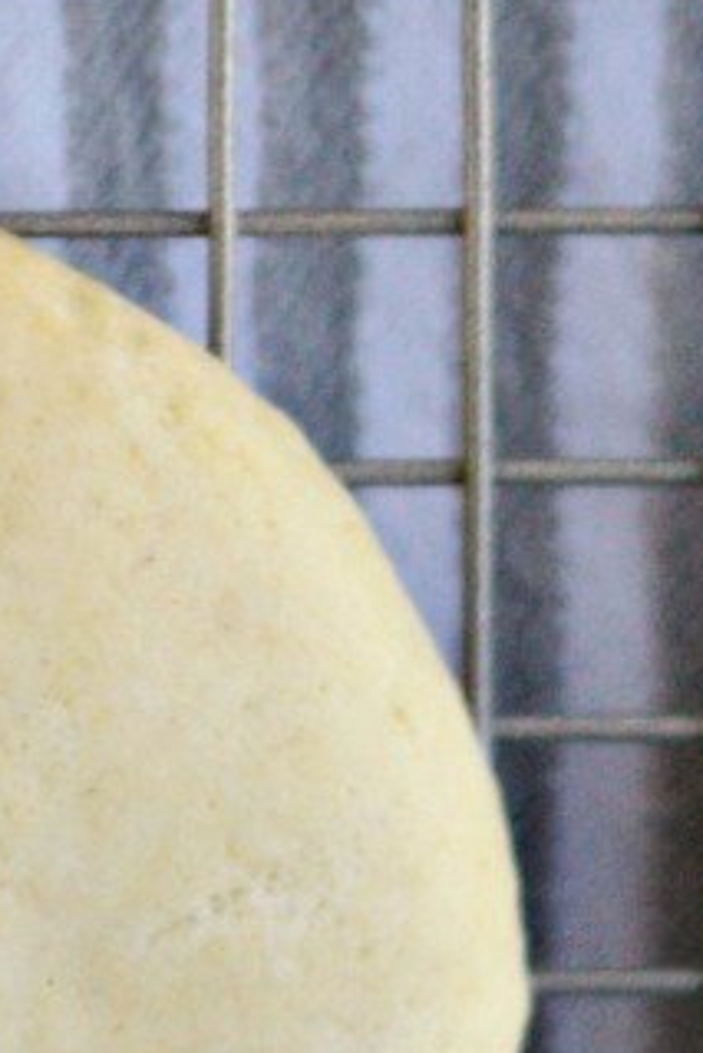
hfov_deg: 4.0
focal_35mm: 346
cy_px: -1291
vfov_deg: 5.8
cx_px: -457
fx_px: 10123
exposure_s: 1/1000
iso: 1400
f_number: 2.8
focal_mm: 50
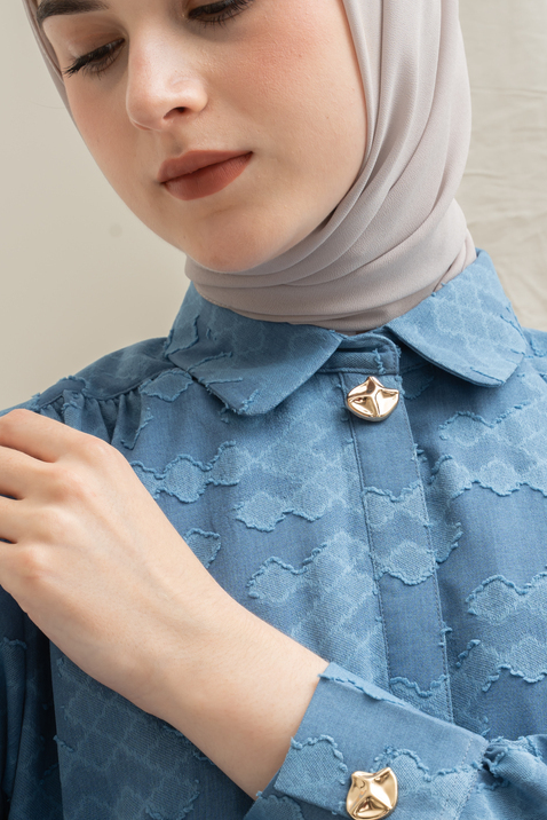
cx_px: 388
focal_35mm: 98
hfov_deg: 13.9
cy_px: 594
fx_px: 2231
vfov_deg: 20.7
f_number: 10
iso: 100
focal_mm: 52
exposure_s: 1/160
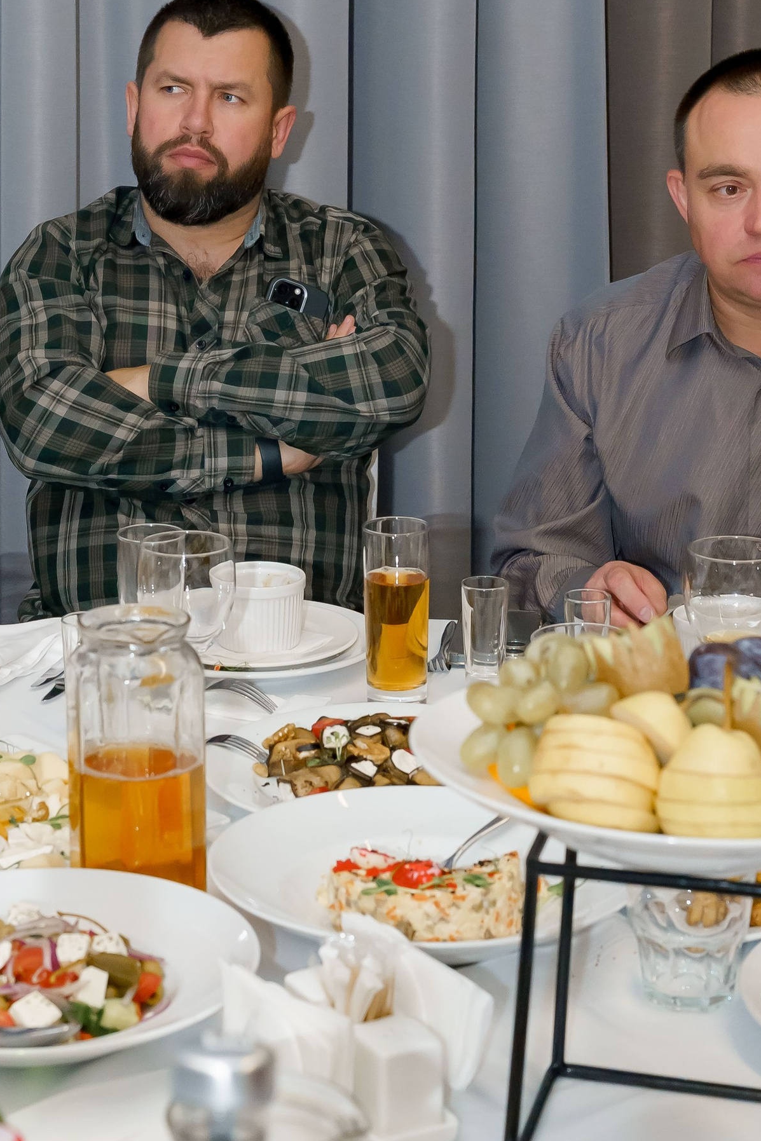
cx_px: 184
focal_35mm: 77
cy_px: 318
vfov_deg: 26.1
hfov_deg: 17.6
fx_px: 2441
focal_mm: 36
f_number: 5
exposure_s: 1/125
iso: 3200
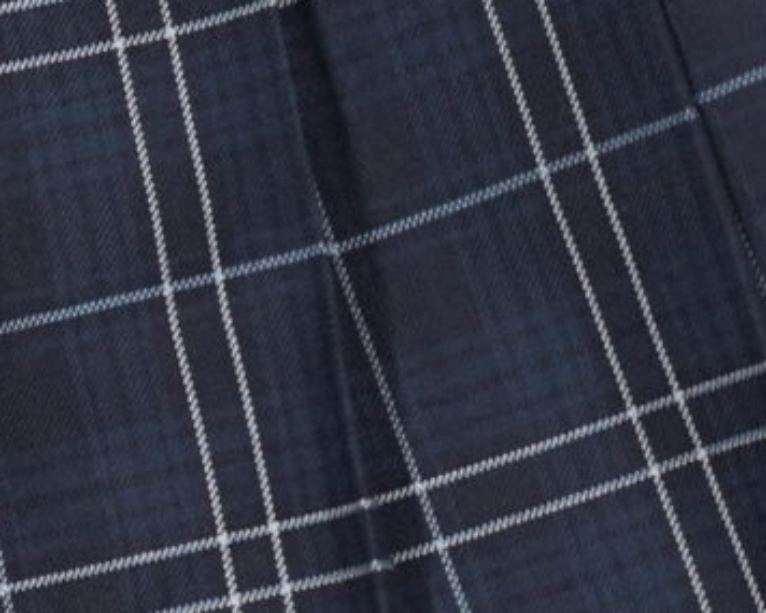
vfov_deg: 6.6
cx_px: -643
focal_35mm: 236
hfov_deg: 7.9
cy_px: 397
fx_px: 5352
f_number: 4
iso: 500
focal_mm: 35
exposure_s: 1/60
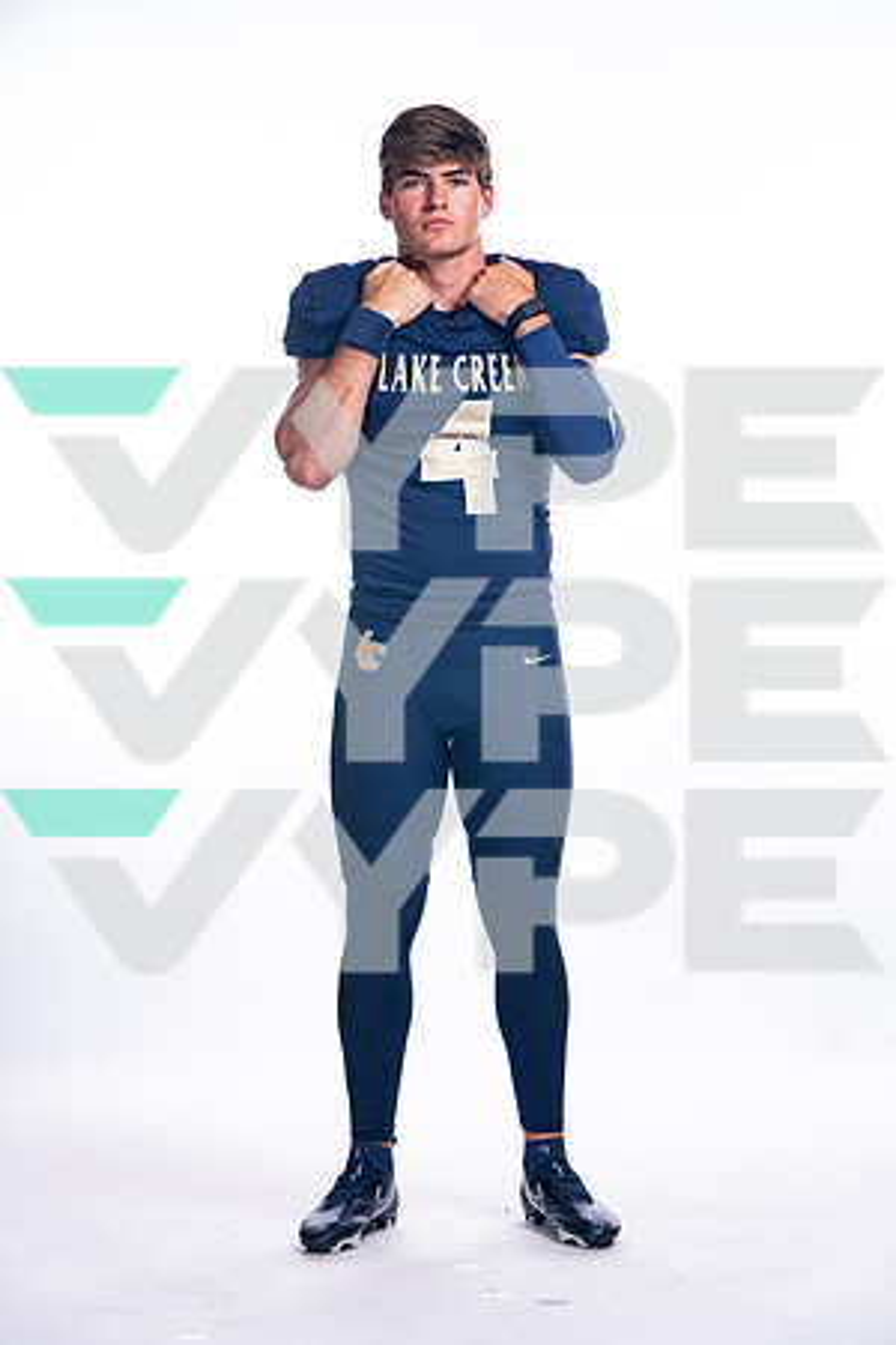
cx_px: 448
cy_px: 672
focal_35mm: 98
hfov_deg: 14.0
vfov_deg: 20.8
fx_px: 3658
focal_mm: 98
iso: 400
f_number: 6.3
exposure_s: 1/250
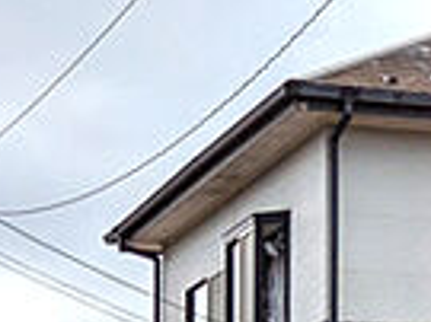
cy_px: 561
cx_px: 396
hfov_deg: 8.7
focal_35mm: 227
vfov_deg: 6.4
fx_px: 2824
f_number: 1.89
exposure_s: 1/5714
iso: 42
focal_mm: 5.43
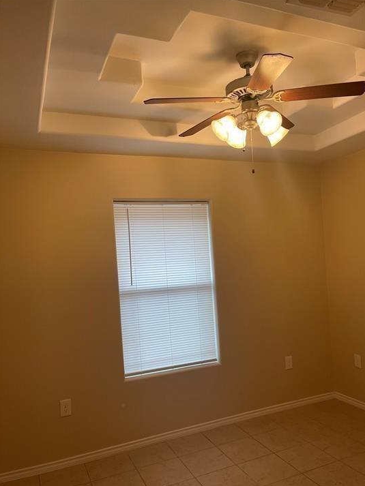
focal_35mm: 28
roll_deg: +3.5
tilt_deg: -0.7
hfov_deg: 49.7
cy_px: 258
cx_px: 194
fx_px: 394
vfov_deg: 63.4
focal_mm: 5.1
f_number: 1.6
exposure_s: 1/120
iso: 125
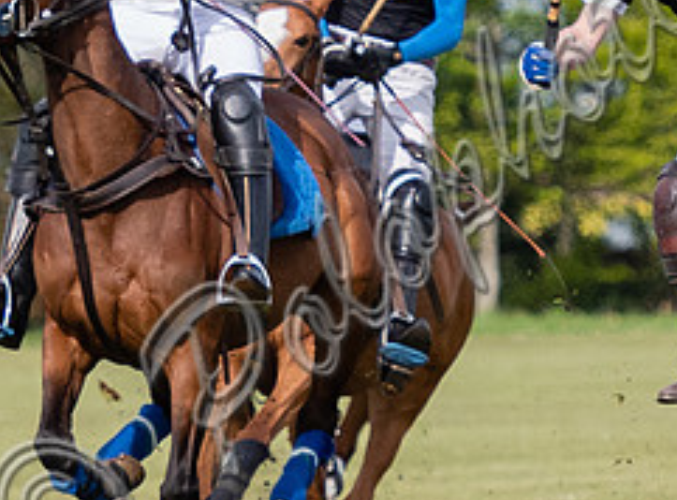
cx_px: -190
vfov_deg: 1.3
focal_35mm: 1165
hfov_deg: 1.7
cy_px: 389
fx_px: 22660
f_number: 4
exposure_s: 1/5000
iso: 640
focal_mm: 150
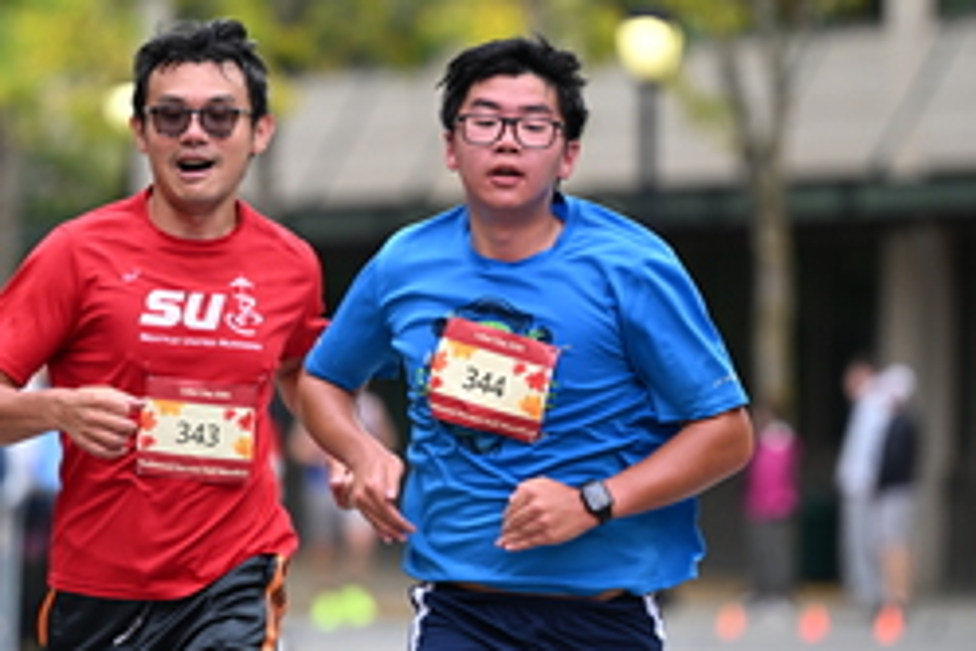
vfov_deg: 3.8
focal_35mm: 364
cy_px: 286
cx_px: 453
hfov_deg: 5.7
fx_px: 9868
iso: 640
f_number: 2.8
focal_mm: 165
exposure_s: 1/2000
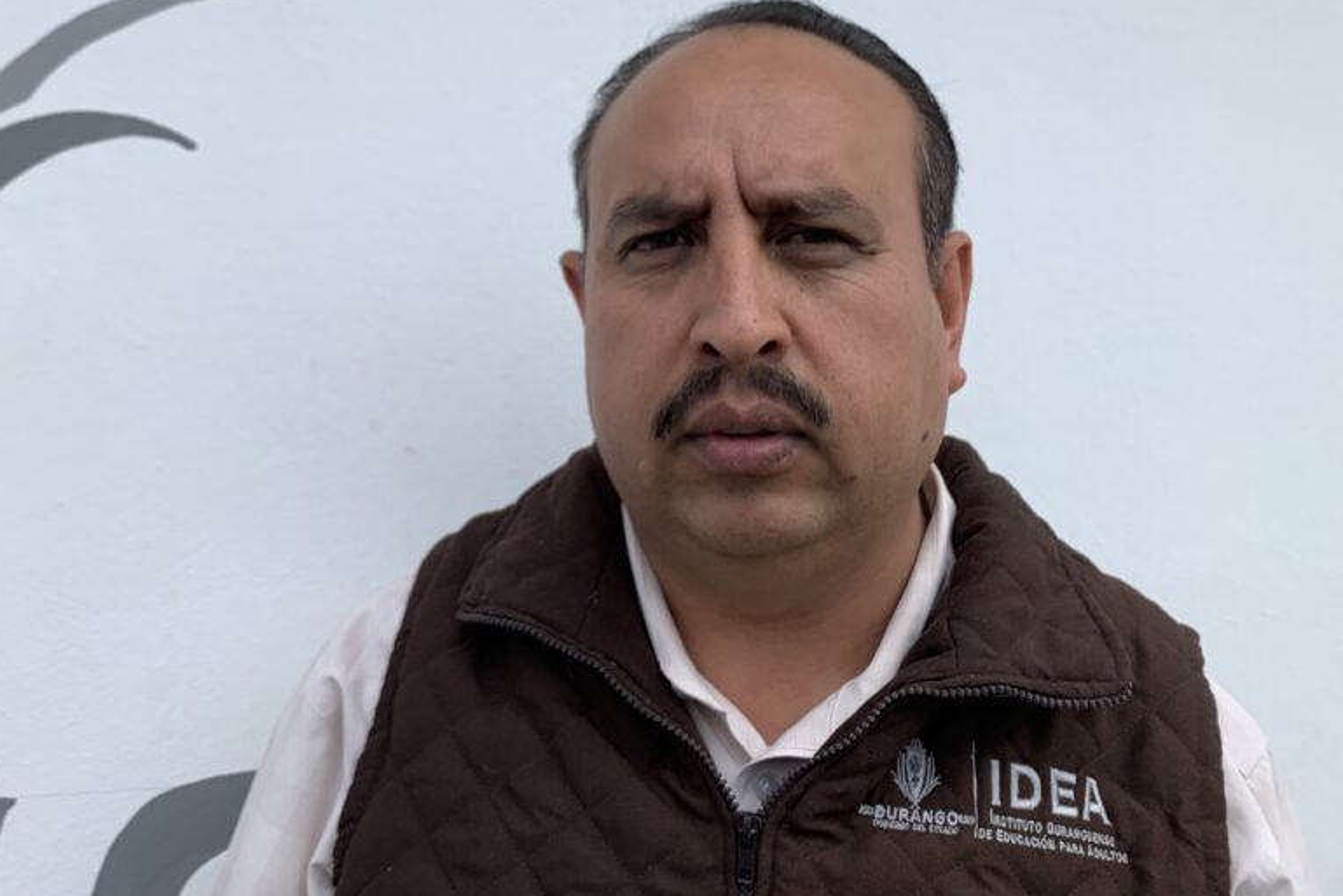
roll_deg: -1.4
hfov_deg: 53.0
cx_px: 589
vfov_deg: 36.6
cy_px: 328
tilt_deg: +3.3
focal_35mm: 36
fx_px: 1343
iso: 25
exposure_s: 1/1427
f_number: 1.8
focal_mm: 4.25
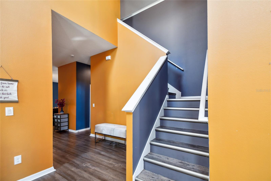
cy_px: 90
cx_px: 136
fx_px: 113
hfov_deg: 100.4
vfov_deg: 77.3
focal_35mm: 15
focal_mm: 10
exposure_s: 1/2
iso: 100
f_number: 5.6
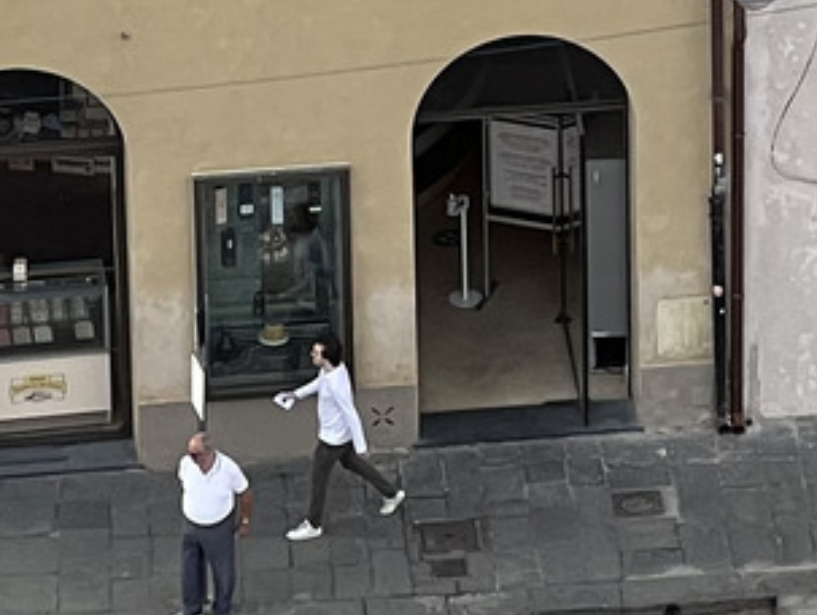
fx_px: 9594
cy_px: -699
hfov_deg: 4.9
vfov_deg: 3.6
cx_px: 938
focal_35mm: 406
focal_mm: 9
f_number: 2.8
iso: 32
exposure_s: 1/299
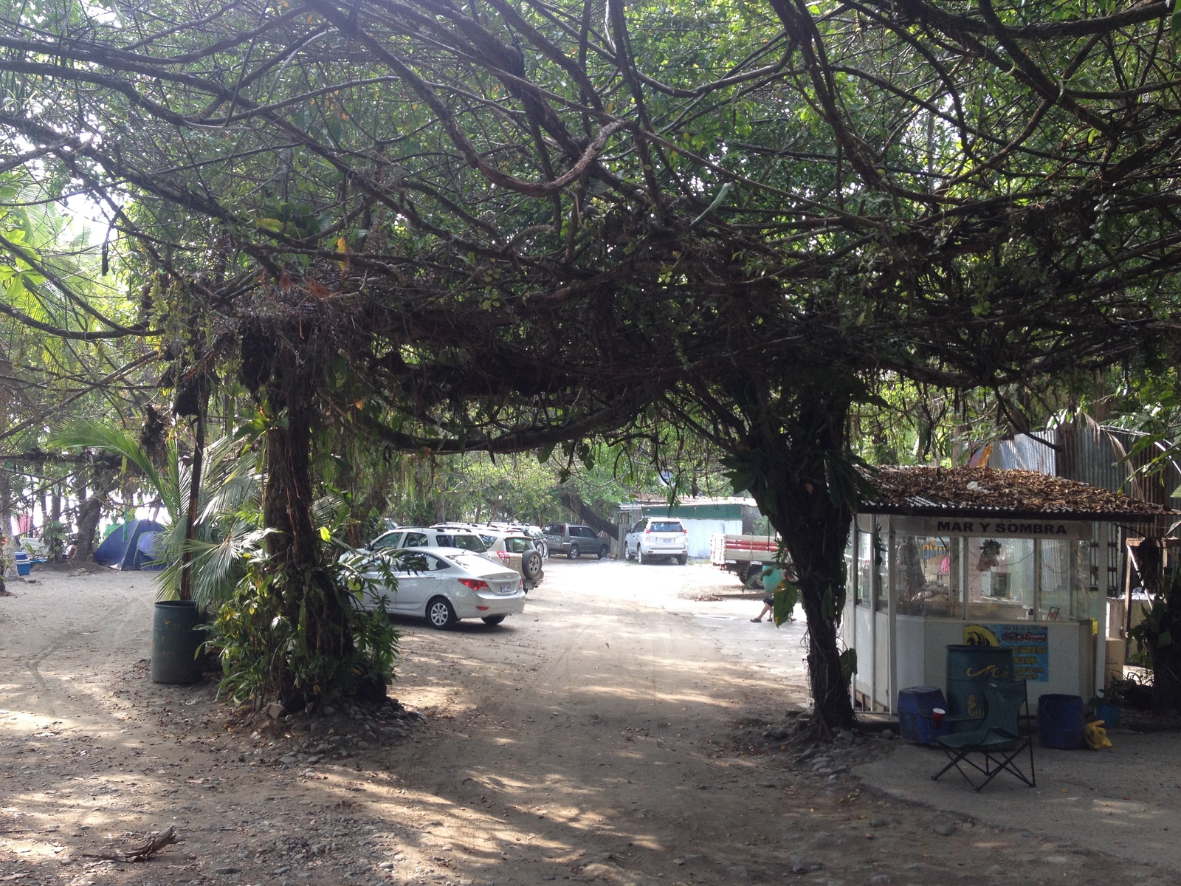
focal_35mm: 35
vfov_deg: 40.7
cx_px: 590
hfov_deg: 52.6
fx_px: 1194
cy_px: 443
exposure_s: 1/120
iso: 50
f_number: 2.4
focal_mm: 4.28
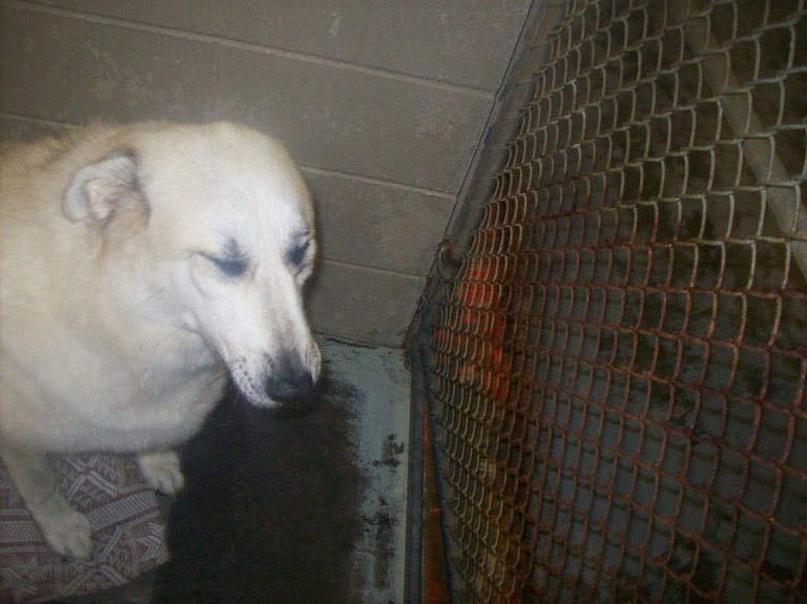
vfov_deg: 39.6
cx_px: 404
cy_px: 302
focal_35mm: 36
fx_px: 839
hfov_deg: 51.4
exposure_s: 1/64
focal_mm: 6
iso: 200
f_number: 2.7
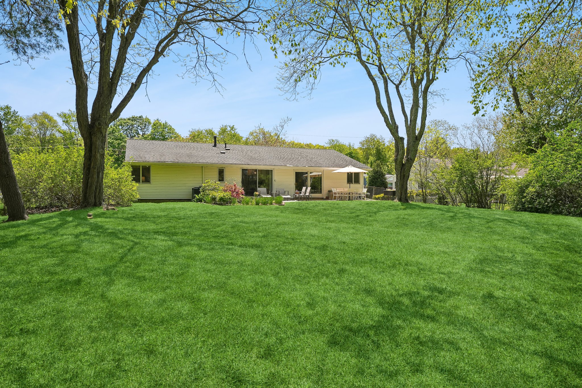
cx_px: 291
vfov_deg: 53.2
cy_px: 194
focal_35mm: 24
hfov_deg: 73.7
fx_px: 388
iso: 100
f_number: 7.1
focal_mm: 24
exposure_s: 1/250
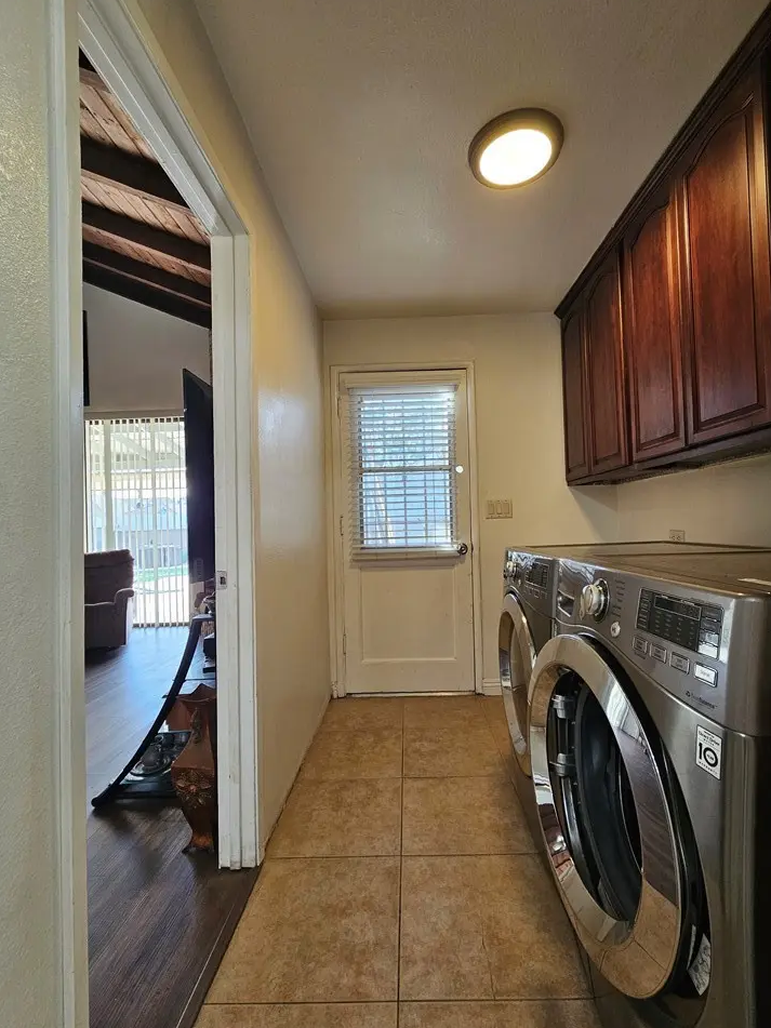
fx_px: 416
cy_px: 521
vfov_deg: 102.1
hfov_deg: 85.6
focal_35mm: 14
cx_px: 396
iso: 160
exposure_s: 1/60
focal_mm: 2.2
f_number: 2.2
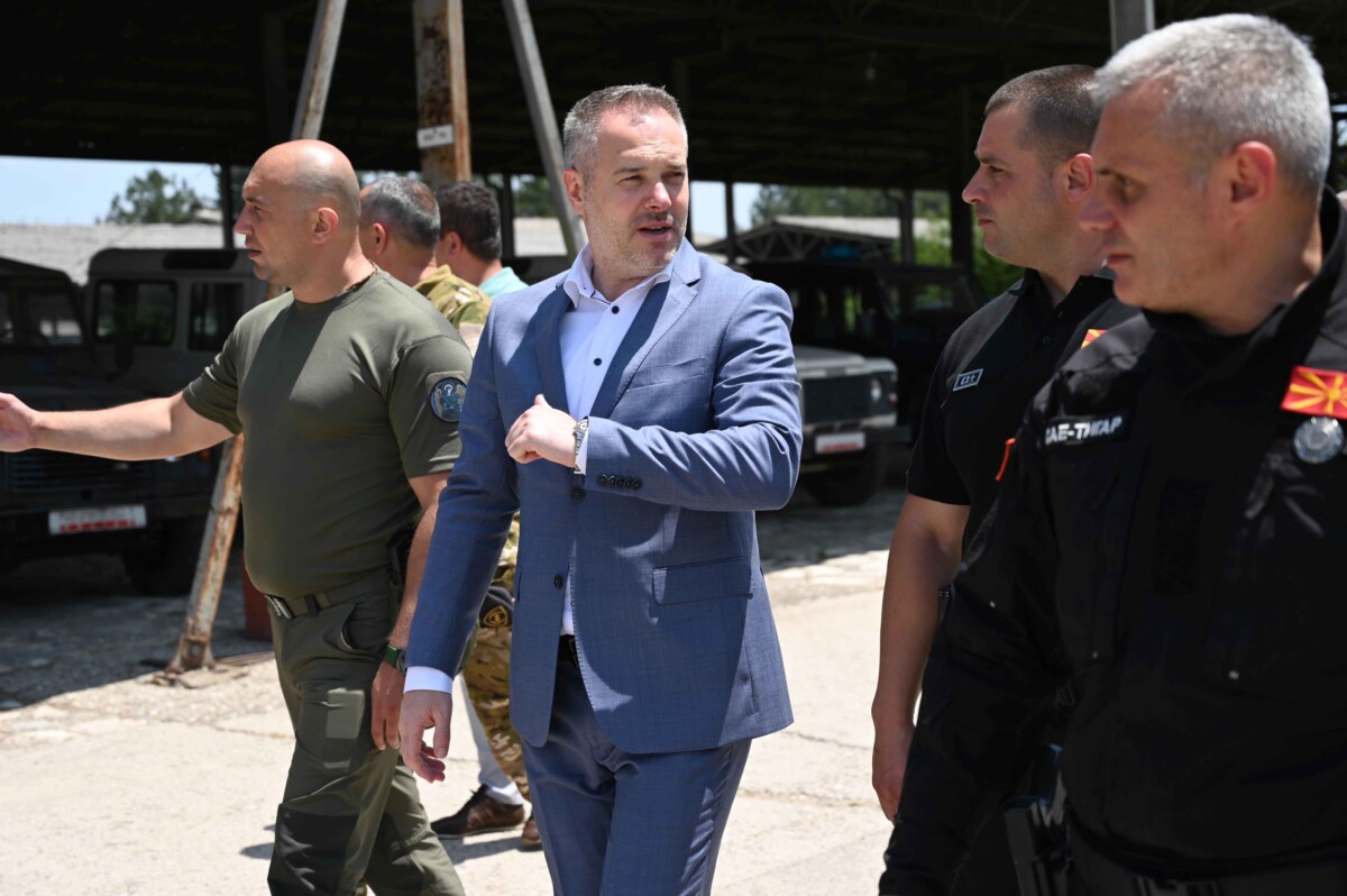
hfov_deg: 40.4
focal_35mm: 49
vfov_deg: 27.5
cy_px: 448
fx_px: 1832
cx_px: 674
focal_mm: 49
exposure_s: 1/800
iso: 100
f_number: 4
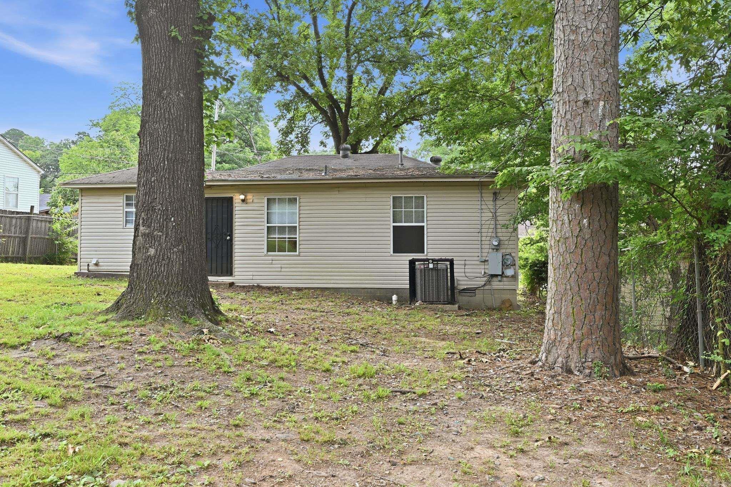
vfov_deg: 43.6
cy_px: 244
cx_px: 366
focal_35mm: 30
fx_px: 609
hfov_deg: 61.9
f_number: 8
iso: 500
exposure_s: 1/80
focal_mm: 30
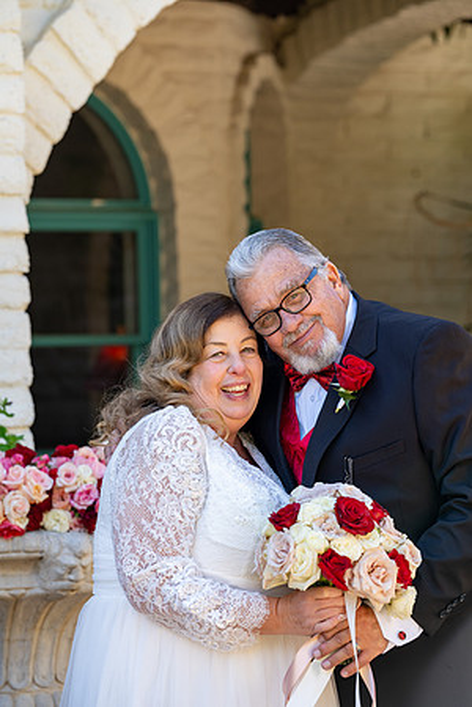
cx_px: 236
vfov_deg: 13.2
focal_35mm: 156
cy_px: 354
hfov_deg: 8.8
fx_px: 3068
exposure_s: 1/250
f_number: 5.6
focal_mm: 156
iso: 640
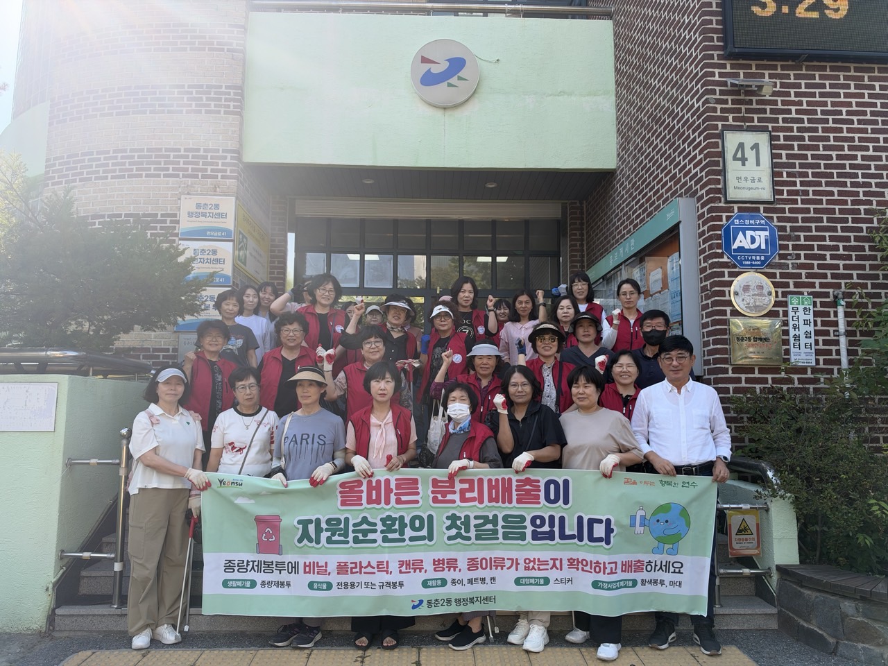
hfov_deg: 71.6
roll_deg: +0.3
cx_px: 444
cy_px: 333
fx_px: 616
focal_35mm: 24
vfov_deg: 56.8
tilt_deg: +7.2
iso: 80
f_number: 1.8
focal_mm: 6.93
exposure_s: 1/975
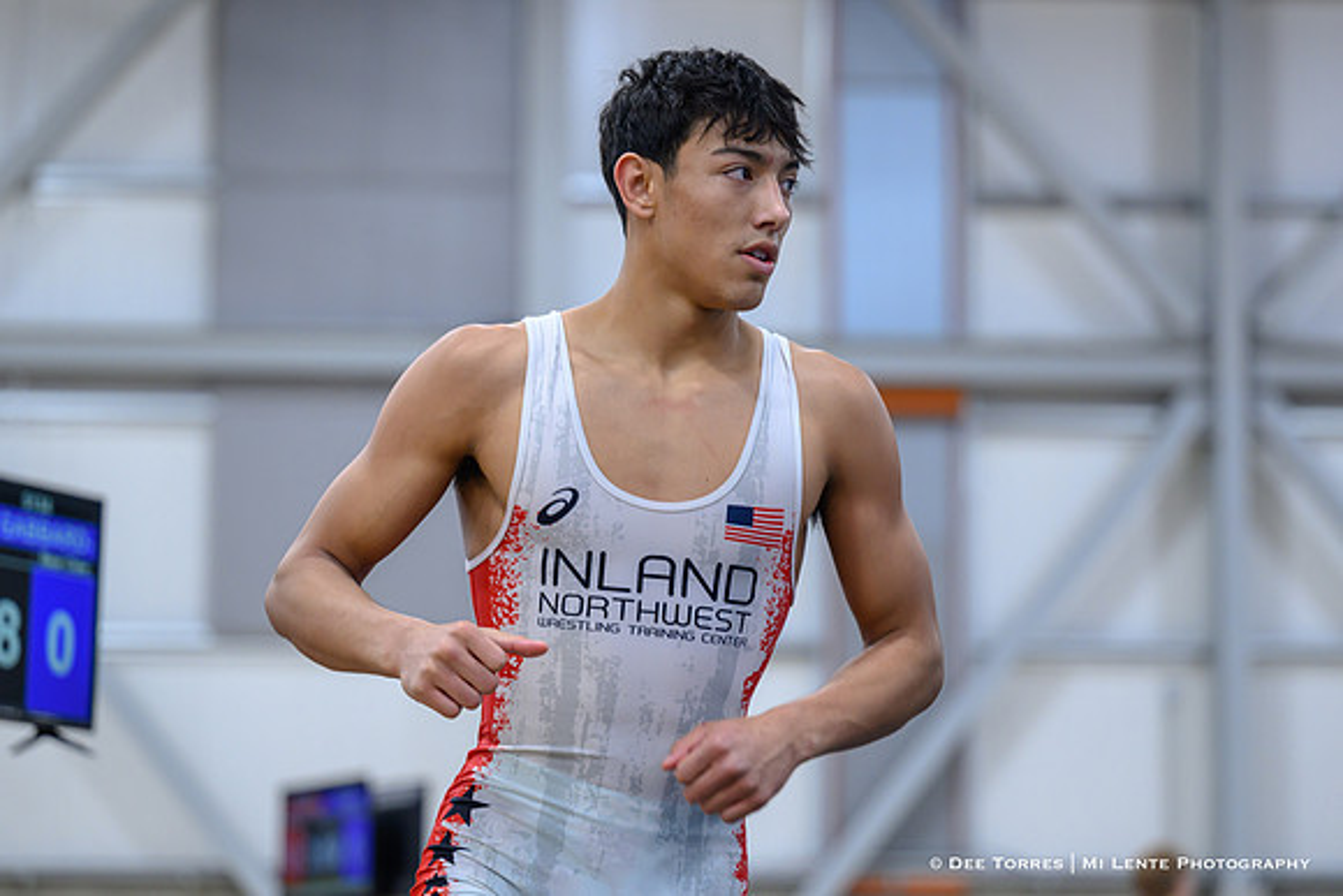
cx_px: 682
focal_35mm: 119
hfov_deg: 17.1
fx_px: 4456
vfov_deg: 11.5
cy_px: 431
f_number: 2.8
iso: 1400
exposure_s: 1/640
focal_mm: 104
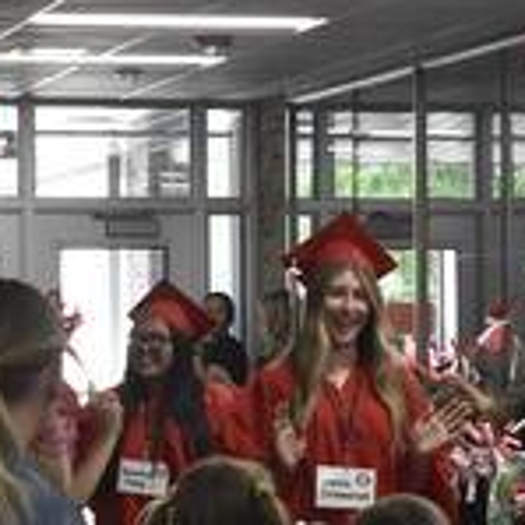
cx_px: 377
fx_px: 2186
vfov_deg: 13.7
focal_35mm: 127
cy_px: 328
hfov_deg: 13.7
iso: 3200
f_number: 4.2
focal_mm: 31
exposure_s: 1/320
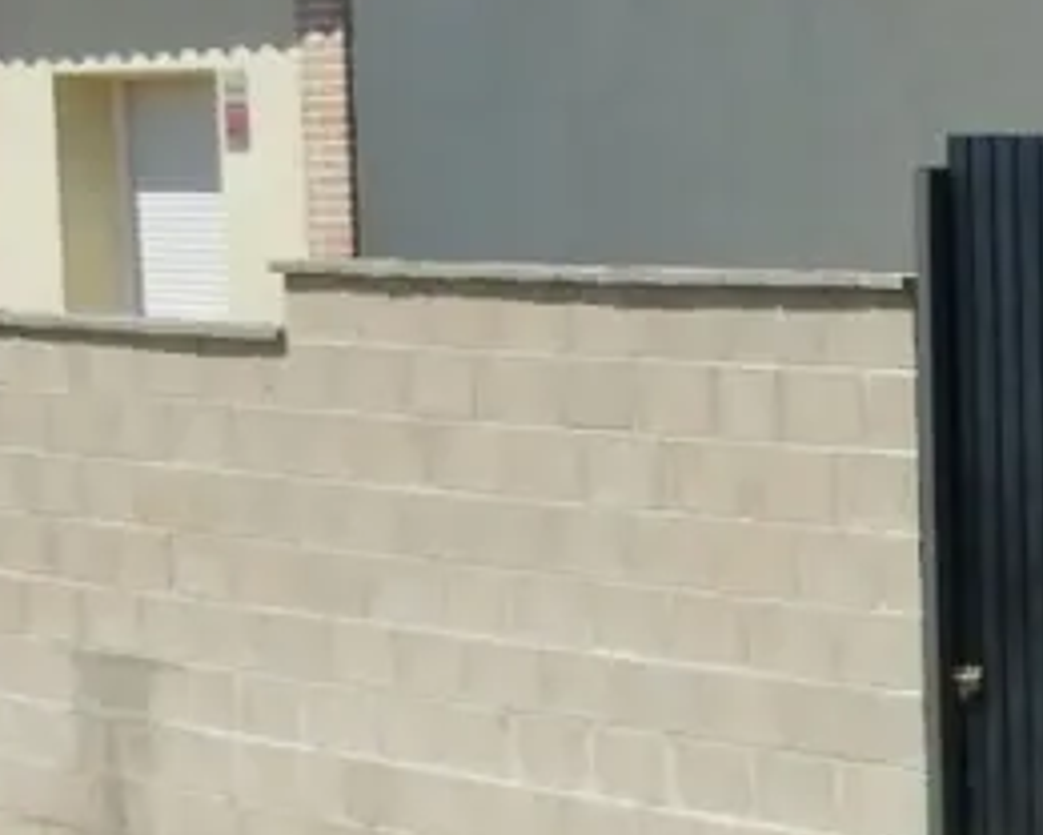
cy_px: 787
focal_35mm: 120
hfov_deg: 12.4
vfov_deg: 12.7
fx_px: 3704
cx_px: 2539
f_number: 3.7
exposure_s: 1/1600
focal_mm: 4.5
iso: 125
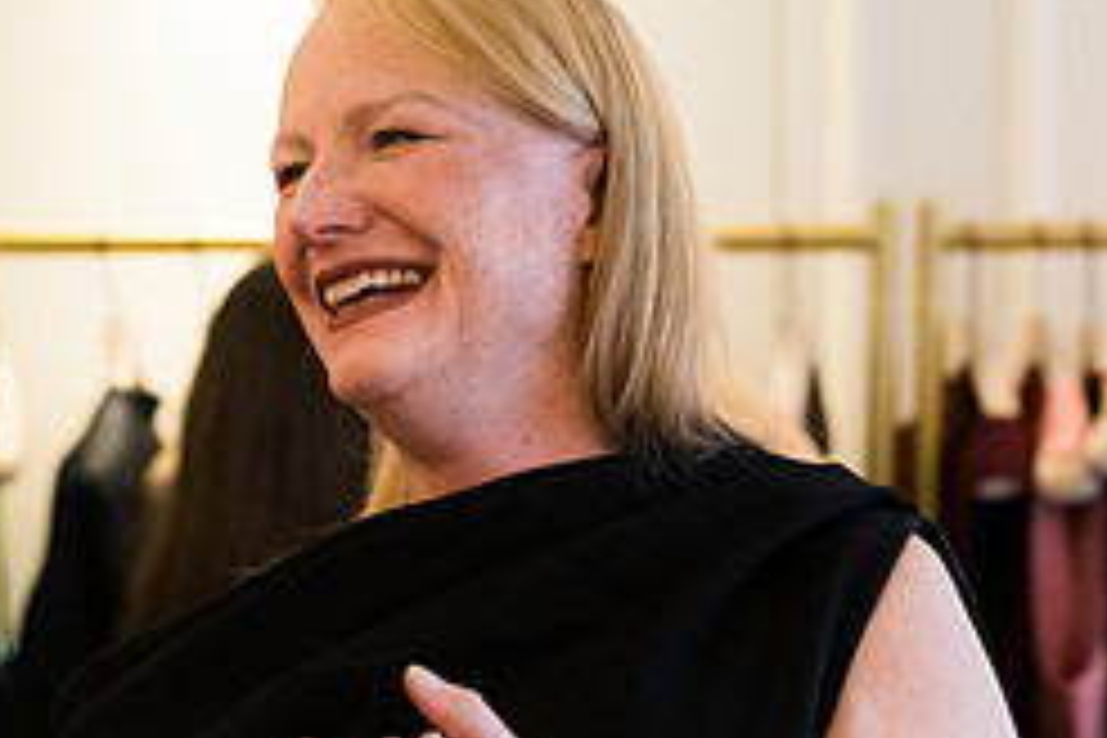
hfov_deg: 13.6
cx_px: 346
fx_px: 4643
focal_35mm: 151
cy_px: 457
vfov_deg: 9.1
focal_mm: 64
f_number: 3.2
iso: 4500
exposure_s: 1/160
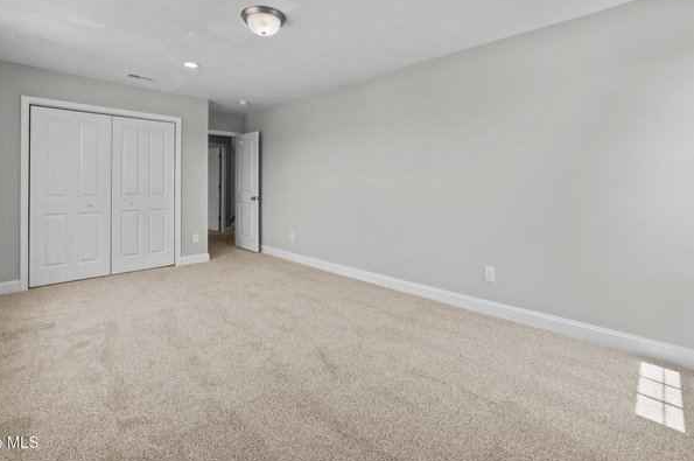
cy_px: 188
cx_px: 339
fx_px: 327
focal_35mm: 17
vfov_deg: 69.7
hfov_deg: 93.3
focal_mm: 14
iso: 250
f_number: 8
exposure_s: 1/25
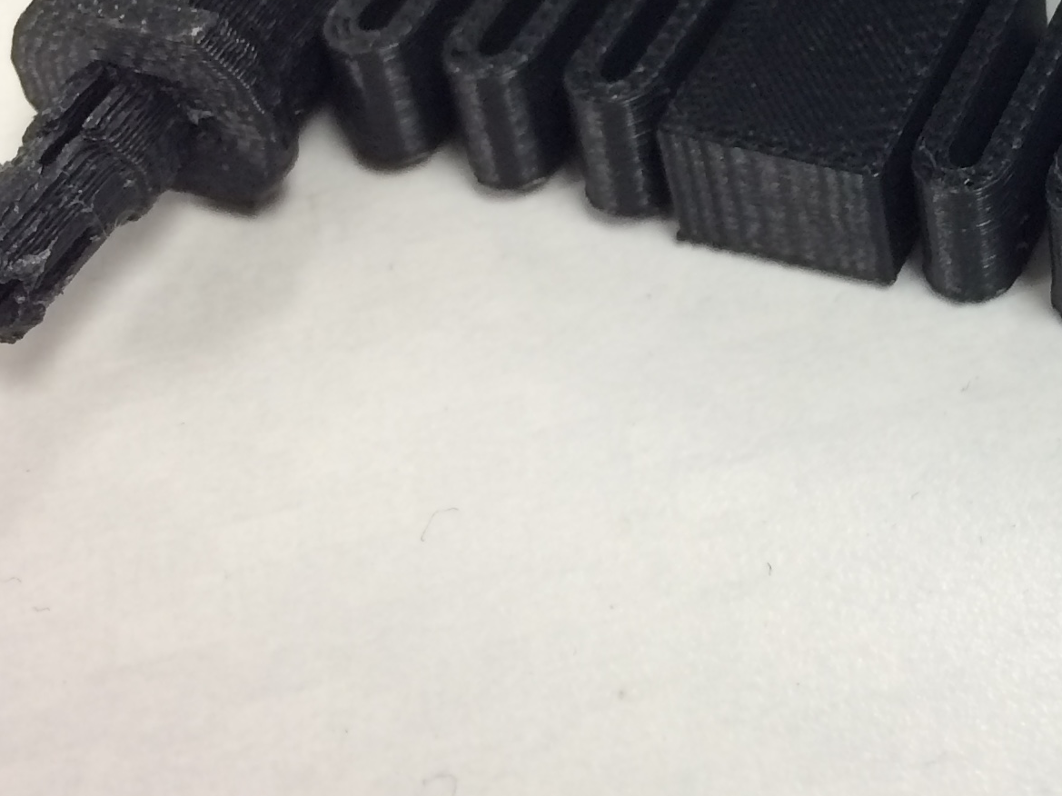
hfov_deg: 22.9
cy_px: -55
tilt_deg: -42.1
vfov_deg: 17.6
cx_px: 1133
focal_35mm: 81
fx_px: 2484
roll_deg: +3.2
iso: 80
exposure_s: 1/30
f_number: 2.2
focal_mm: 4.15
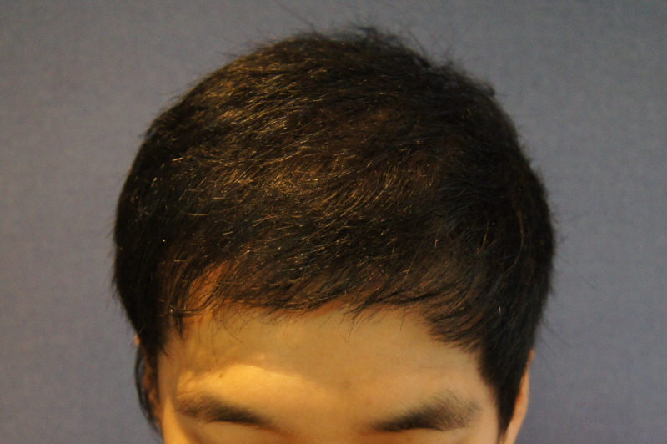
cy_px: 222
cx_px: 334
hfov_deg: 67.4
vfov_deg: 47.9
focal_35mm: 27
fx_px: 500
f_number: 3.5
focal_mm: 18
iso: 1600
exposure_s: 1/80
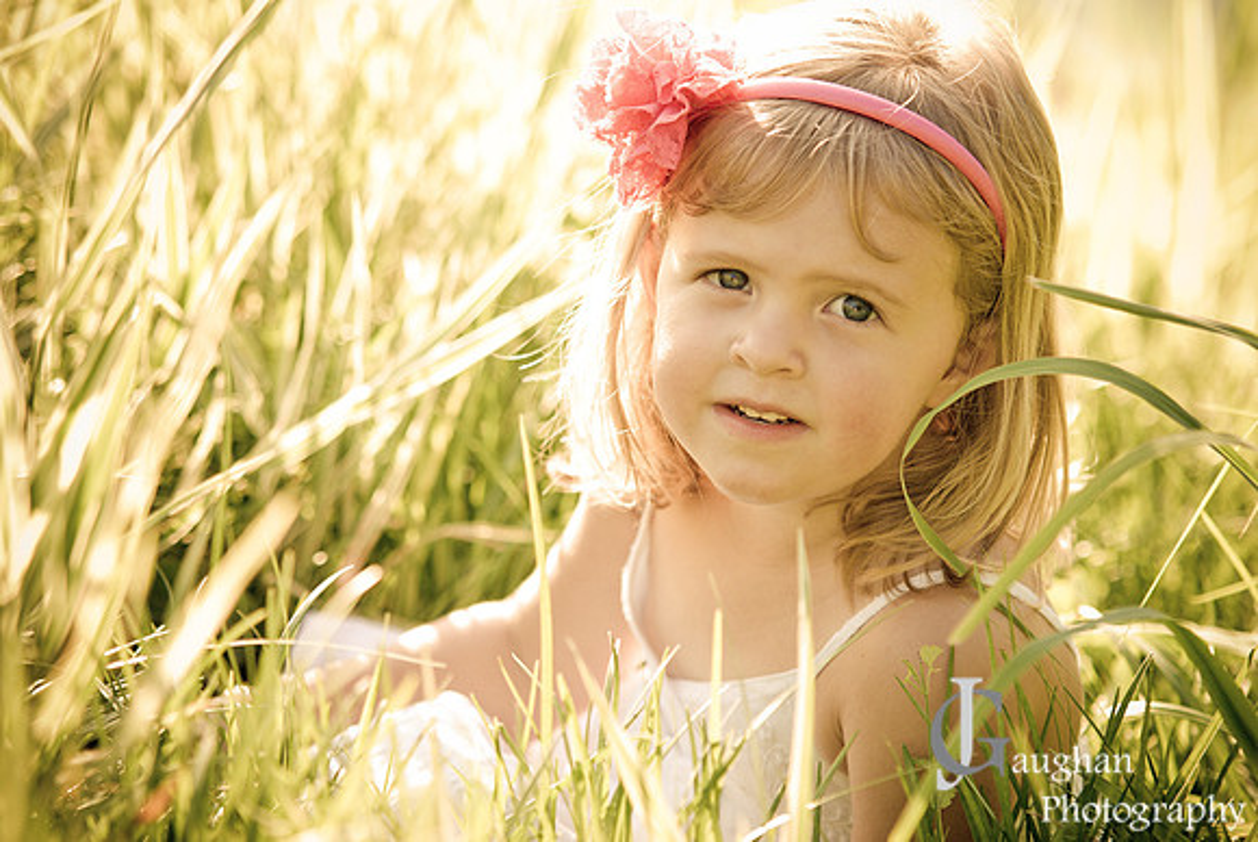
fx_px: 5876
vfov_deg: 8.2
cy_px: 421
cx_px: 629
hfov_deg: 12.2
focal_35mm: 168
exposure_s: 1/500
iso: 250
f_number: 3.2
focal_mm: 112
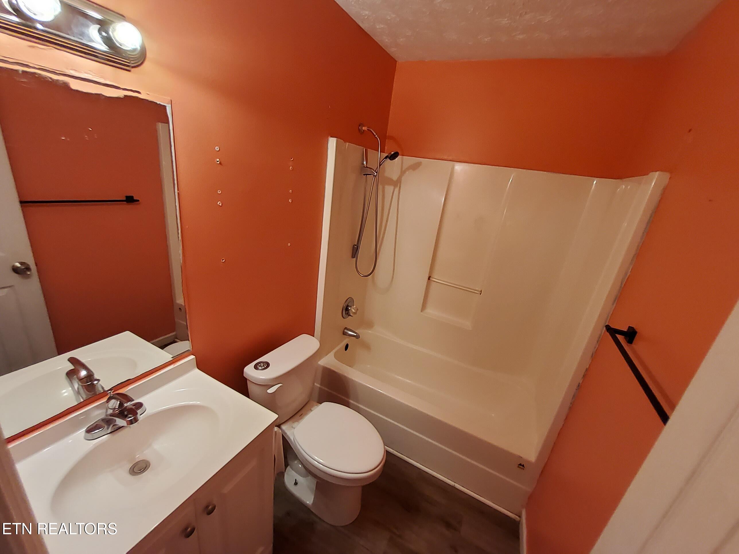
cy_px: 277
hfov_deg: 106.2
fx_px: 278
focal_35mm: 13
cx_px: 370
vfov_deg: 89.9
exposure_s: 1/60
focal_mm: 1.13
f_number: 2.2
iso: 250
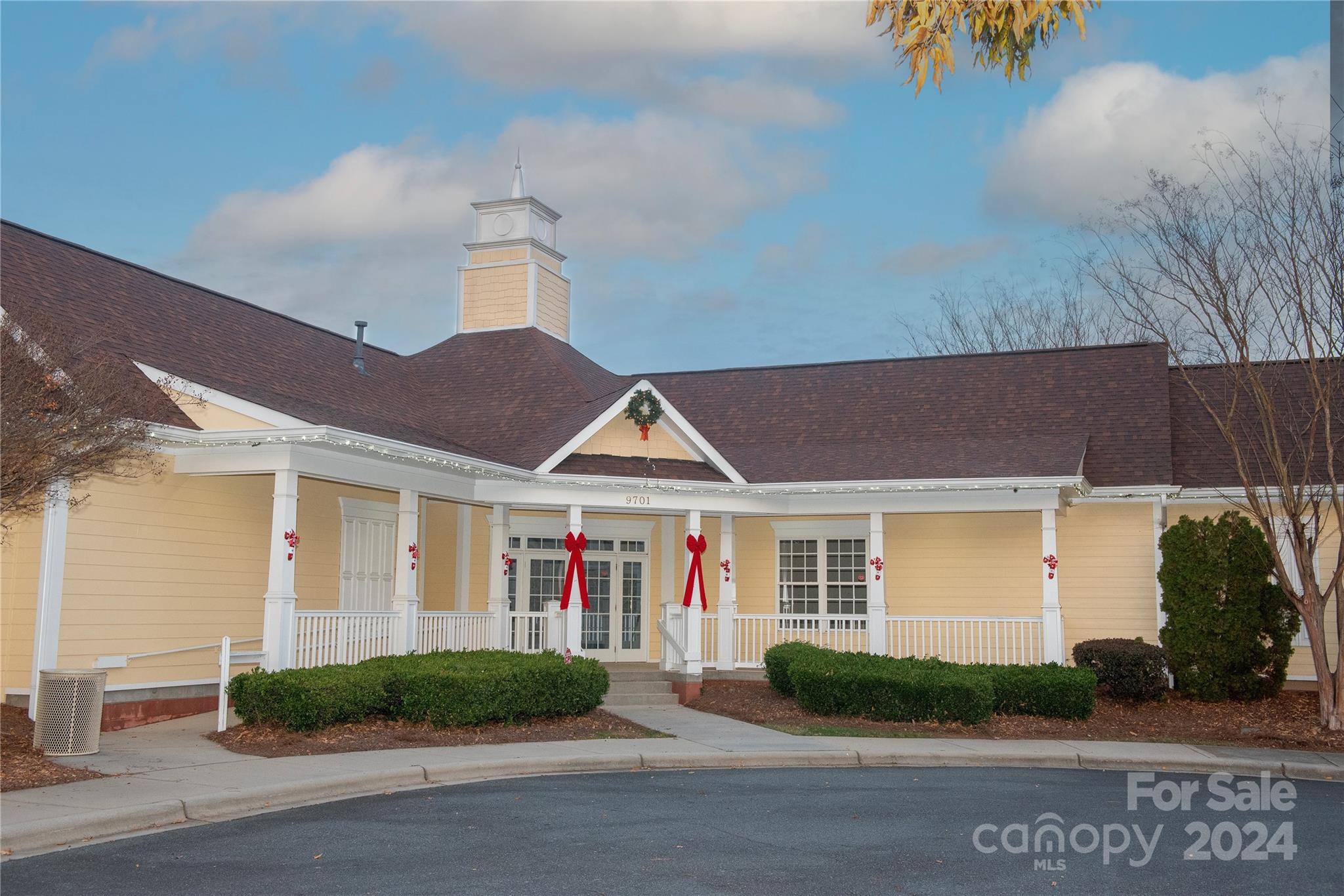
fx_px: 1307
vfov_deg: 37.9
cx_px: 672
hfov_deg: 54.4
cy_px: 448
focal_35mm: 35
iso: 1250
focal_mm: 35
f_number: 7.1
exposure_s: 1/200
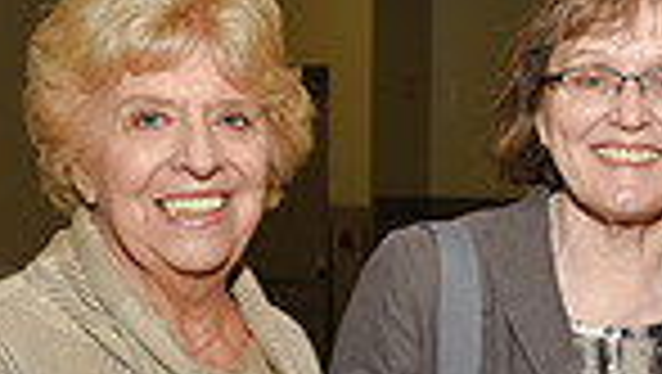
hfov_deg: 17.1
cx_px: 784
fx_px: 2108
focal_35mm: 120
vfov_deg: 10.0
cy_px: 471
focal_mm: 29
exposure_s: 1/60
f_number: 5
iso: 200
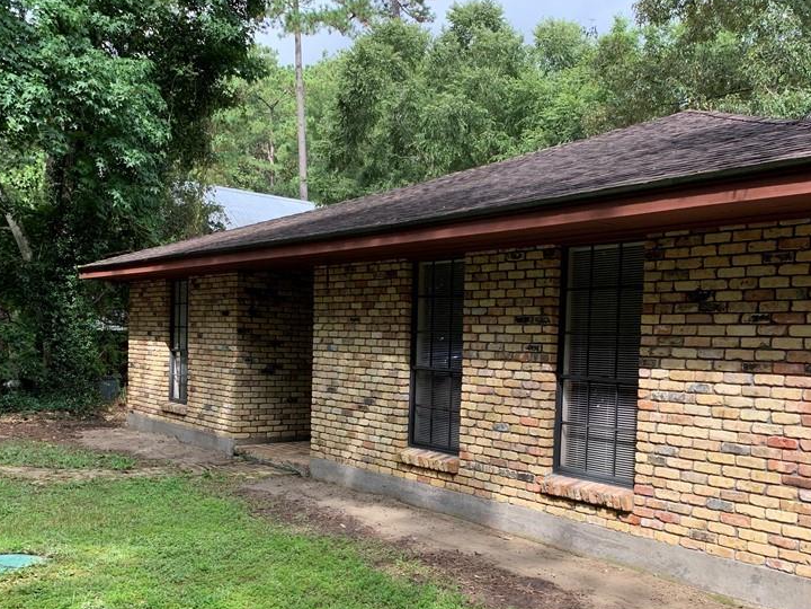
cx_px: 472
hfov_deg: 49.9
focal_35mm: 37
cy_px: 387
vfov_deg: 38.4
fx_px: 867
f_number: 1.8
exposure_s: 1/444
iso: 25
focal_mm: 4.25
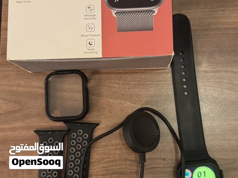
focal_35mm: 24
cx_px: 119
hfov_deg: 71.6
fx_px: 165
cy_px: 89
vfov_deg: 56.8
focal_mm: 6.76
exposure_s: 1/33
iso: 640
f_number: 1.78
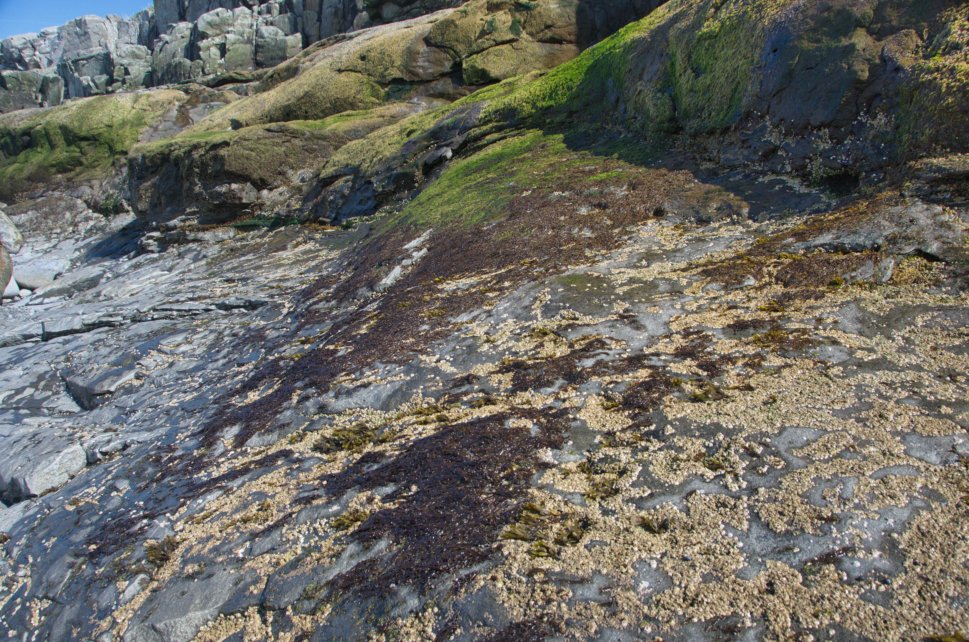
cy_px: 321
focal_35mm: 27
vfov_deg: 47.7
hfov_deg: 67.5
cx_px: 484
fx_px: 725
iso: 200
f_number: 6.3
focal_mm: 18
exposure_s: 1/160
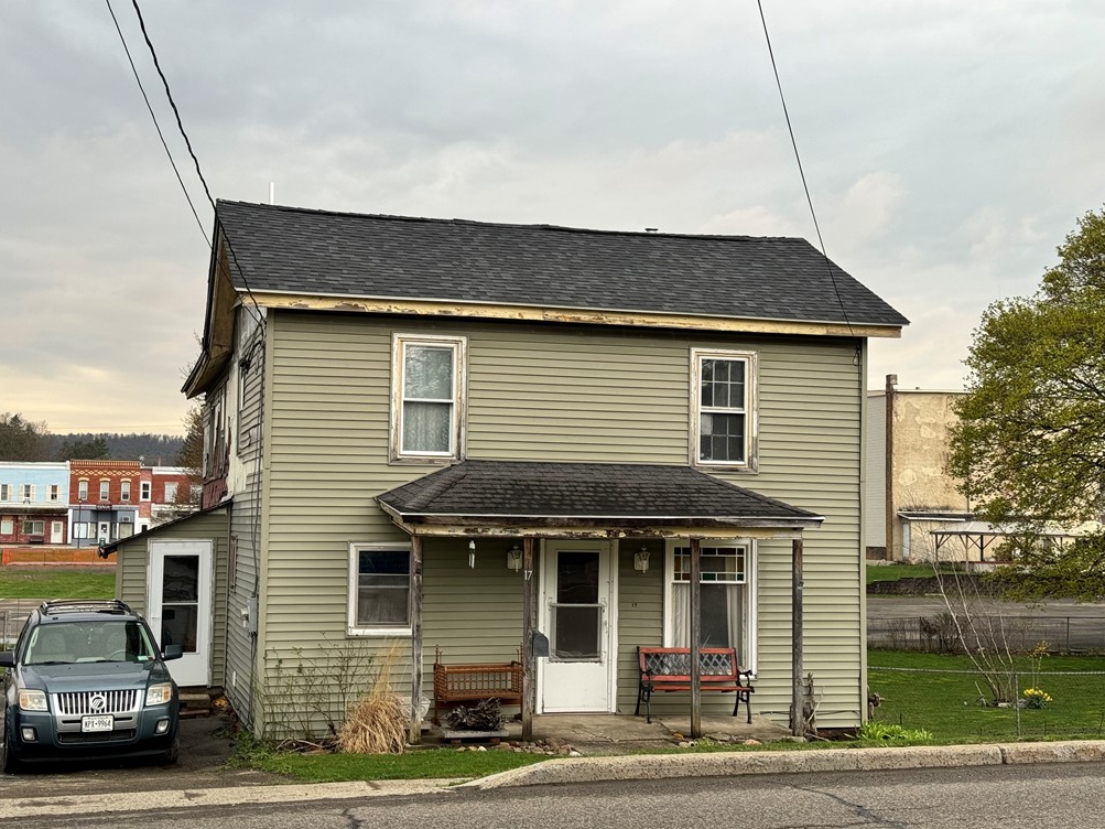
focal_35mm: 49
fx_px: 1564
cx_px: 552
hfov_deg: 38.9
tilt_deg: +4.1
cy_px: 418
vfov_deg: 29.7
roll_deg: -0.7
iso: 50
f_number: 1.78
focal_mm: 6.86
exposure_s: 1/157
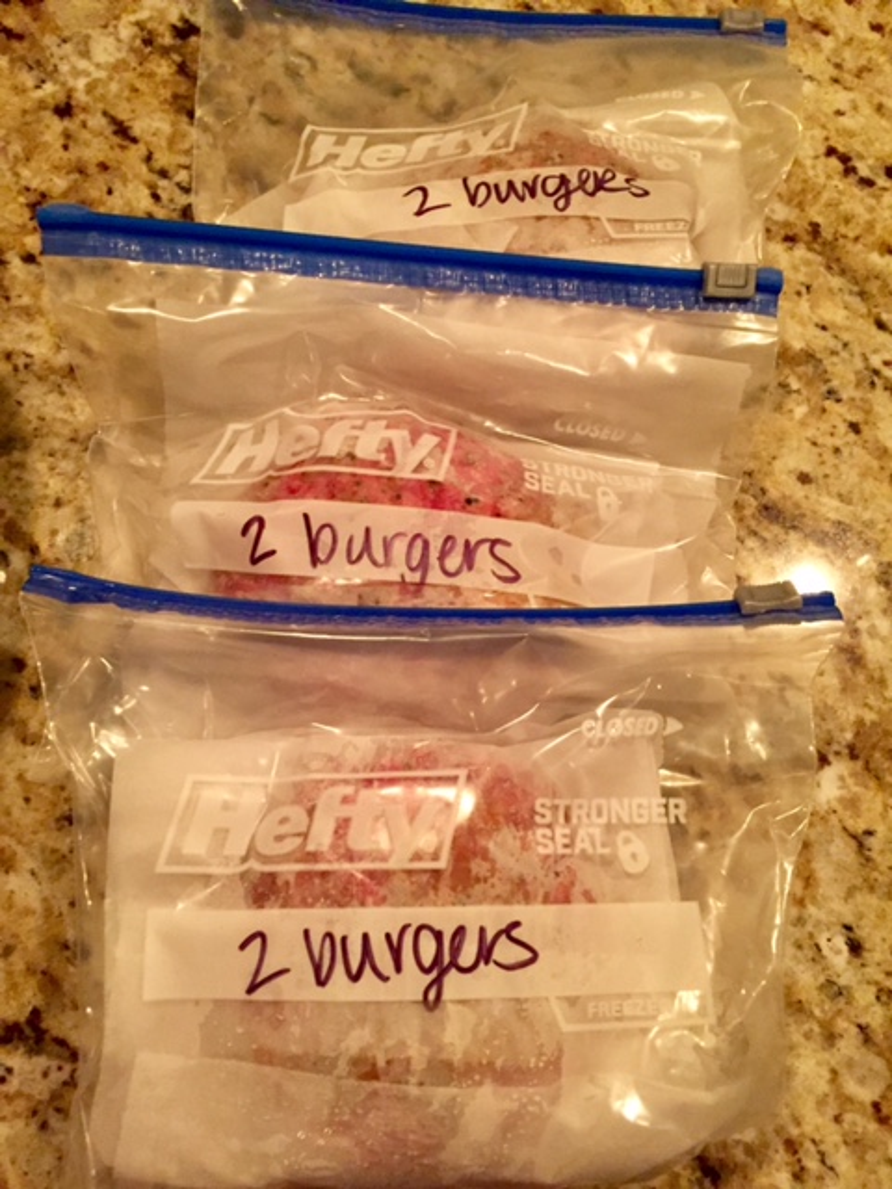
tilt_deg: -76.5
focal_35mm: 29
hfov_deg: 48.2
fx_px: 996
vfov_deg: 61.7
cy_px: 594
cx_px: 446
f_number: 2.2
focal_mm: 4.15
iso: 250
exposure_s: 1/20
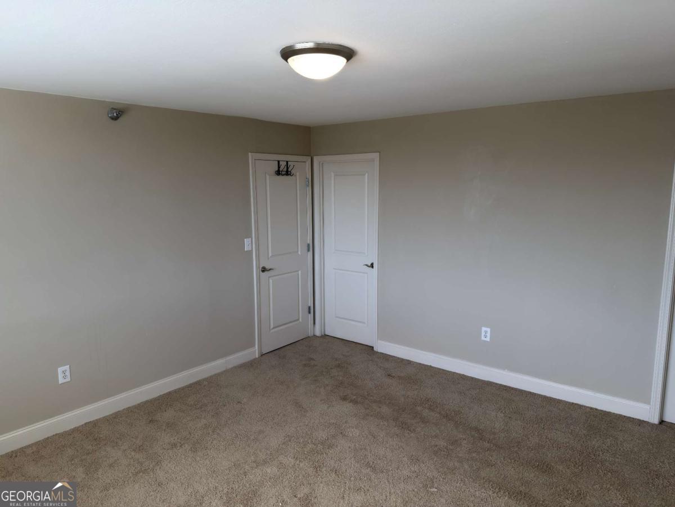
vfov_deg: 56.8
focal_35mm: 24
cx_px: 338
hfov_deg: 71.6
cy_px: 254
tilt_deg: -8.5
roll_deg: -0.4
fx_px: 468
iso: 80
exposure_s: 1/177
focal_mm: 6.76
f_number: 1.78
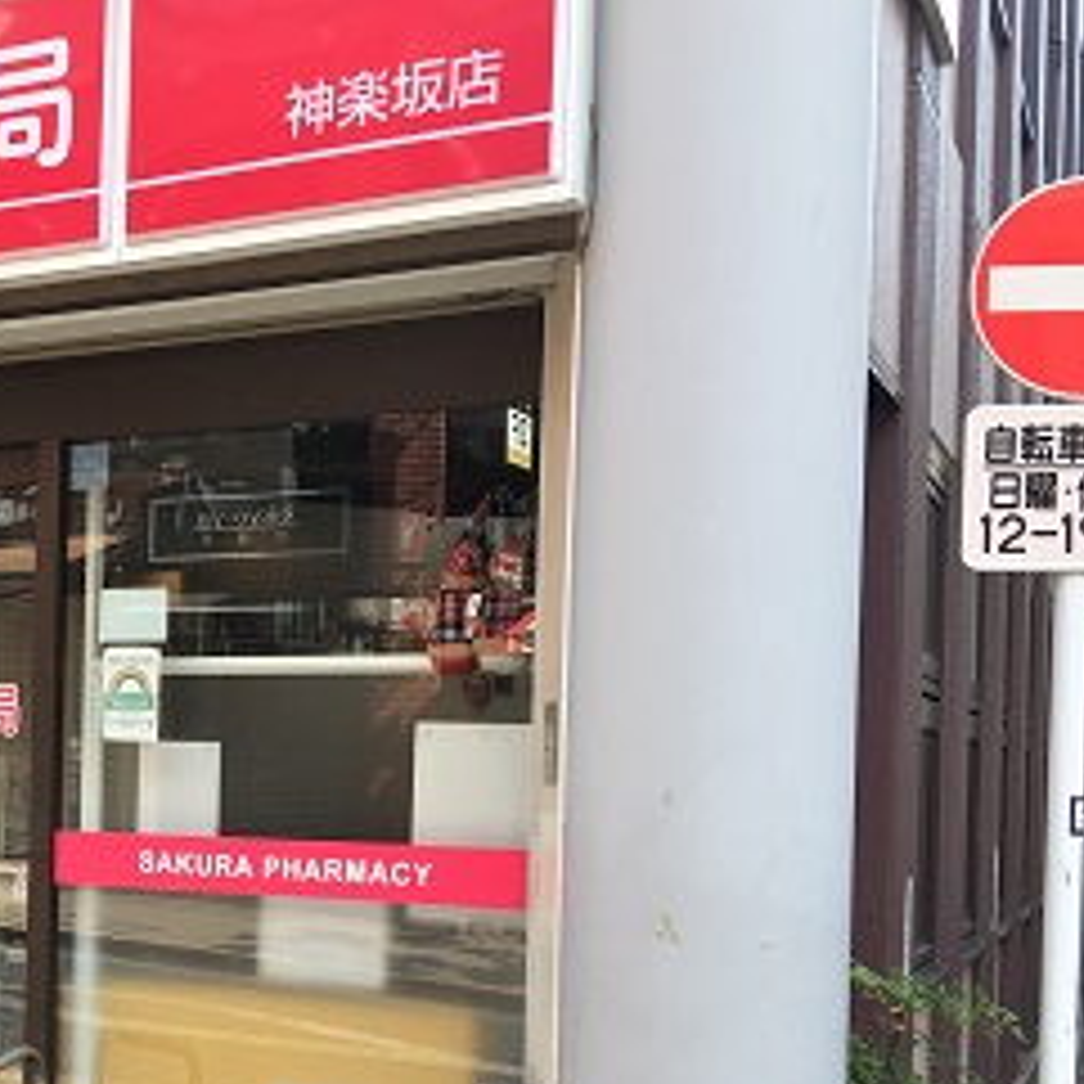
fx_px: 1807
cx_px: 40
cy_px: 661
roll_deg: -1.6
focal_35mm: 51
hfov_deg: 31.3
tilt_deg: +0.0
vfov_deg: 33.3
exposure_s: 1/172
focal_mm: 4.15
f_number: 2.2
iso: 25
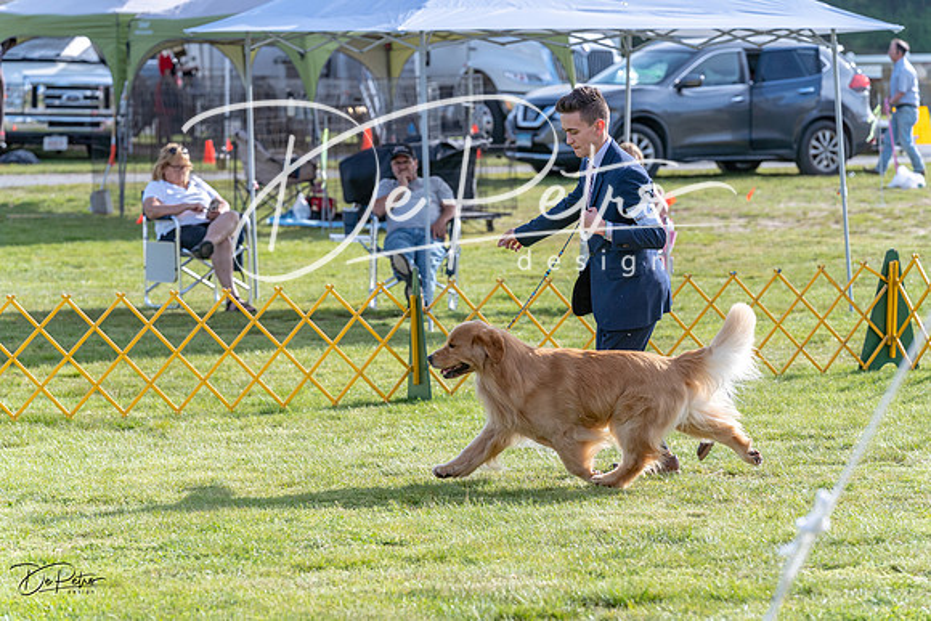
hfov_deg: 13.2
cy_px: 310
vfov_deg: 8.9
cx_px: 466
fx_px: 4009
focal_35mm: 155
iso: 400
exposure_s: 1/1250
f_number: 5.6
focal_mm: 155
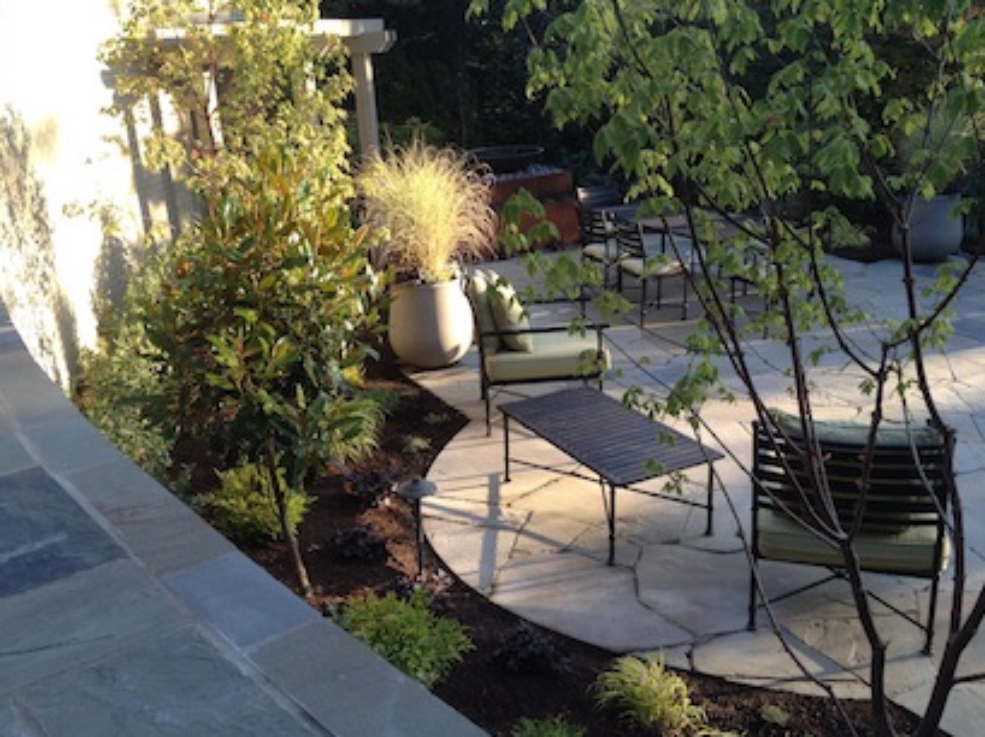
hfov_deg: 50.2
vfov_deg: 38.6
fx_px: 1052
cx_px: 496
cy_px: 349
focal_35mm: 37
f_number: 2.4
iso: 64
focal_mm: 4.28
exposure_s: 1/166
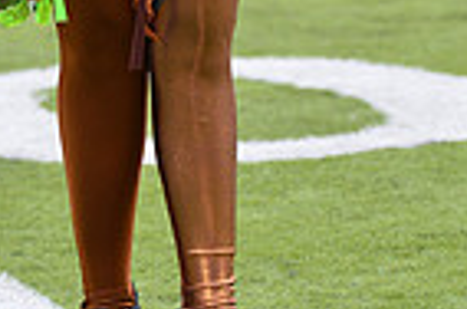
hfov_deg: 4.3
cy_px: -371
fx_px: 6161
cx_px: 238
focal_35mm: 476
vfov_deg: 2.9
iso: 640
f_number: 4.5
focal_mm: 150
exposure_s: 1/500
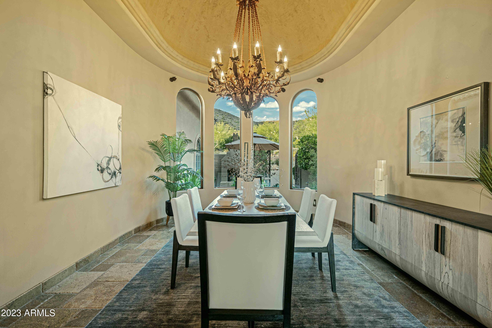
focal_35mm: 15
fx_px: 205
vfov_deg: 77.3
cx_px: 246
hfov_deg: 100.4
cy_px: 164
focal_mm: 15
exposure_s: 1/13
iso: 400
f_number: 4
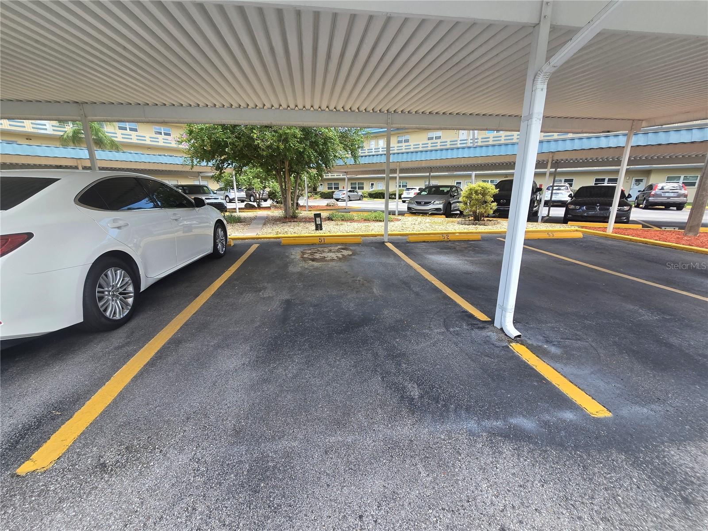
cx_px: 354
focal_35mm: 13
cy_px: 266
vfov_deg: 89.9
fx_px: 266
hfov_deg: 106.2
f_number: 2.2
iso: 50
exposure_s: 1/285
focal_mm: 2.2
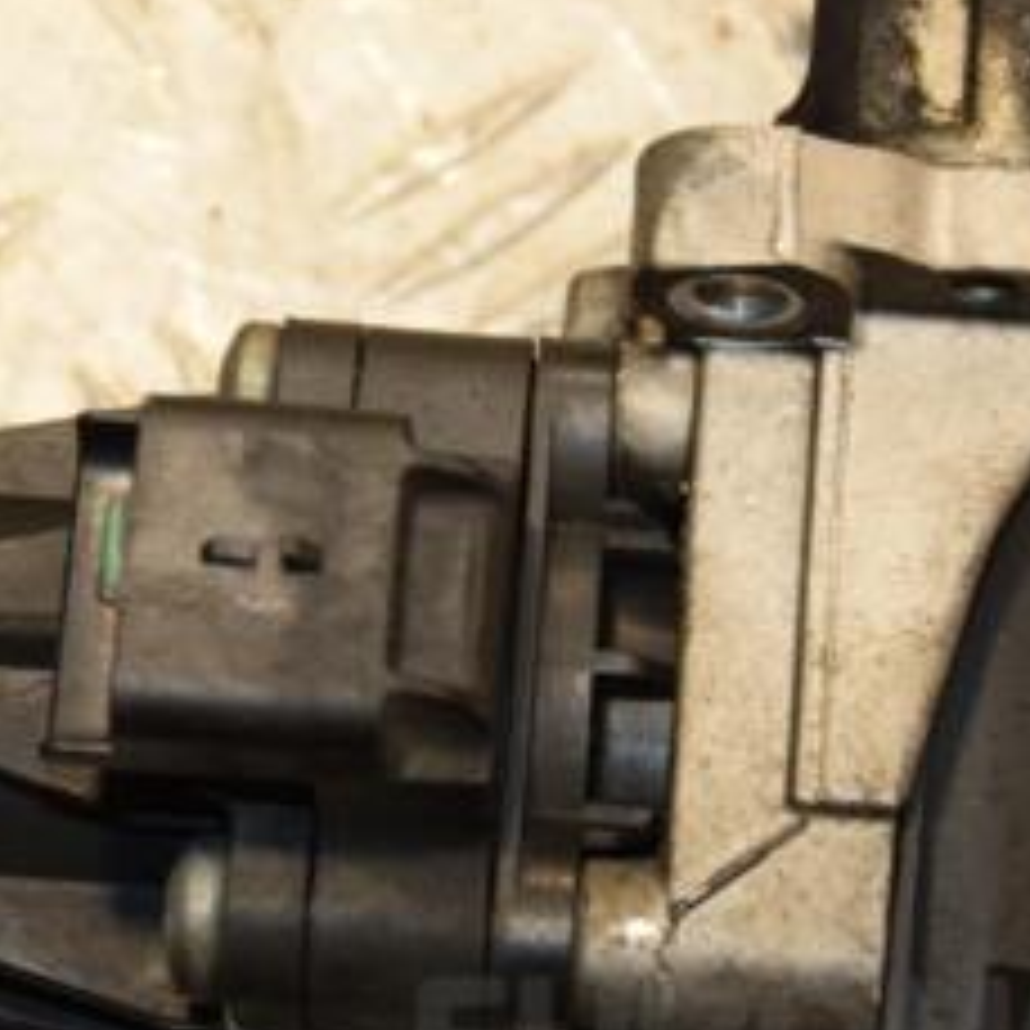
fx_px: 6531
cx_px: 333
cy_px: 445
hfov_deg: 9.0
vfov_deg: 9.0
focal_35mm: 194
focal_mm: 58
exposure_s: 1/200
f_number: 5.6
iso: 800
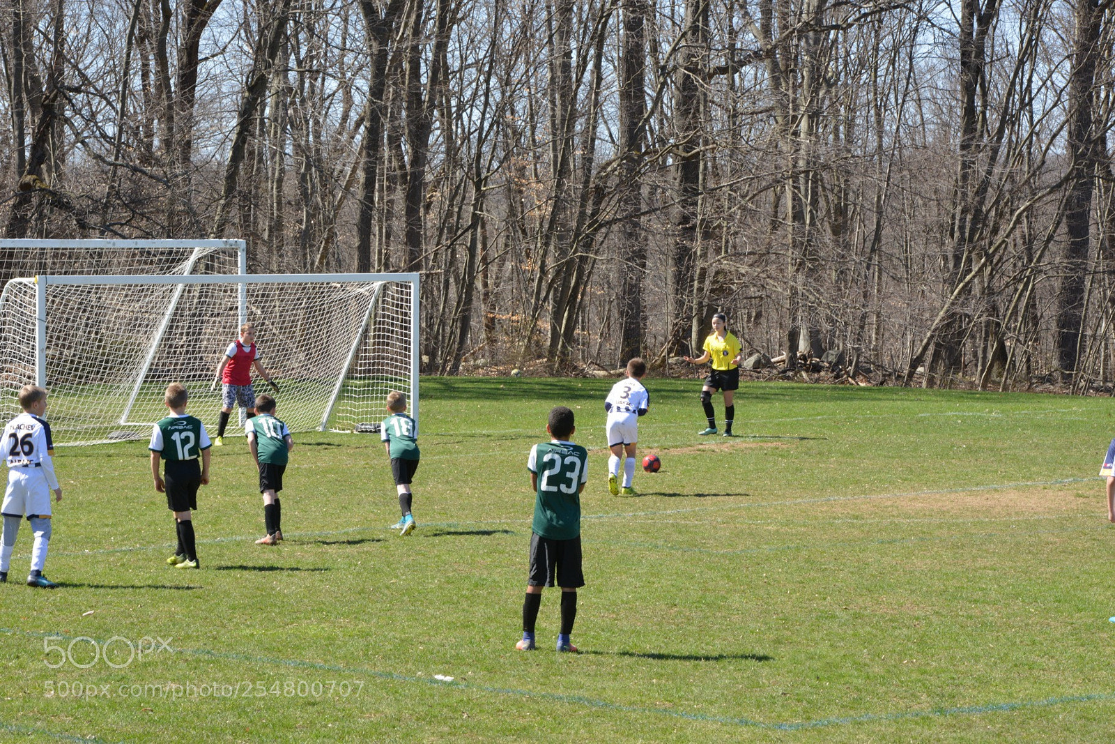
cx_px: 558
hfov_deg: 17.6
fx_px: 3593
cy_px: 372
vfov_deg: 11.8
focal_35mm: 116
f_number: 20
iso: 1000
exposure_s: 1/160
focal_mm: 116
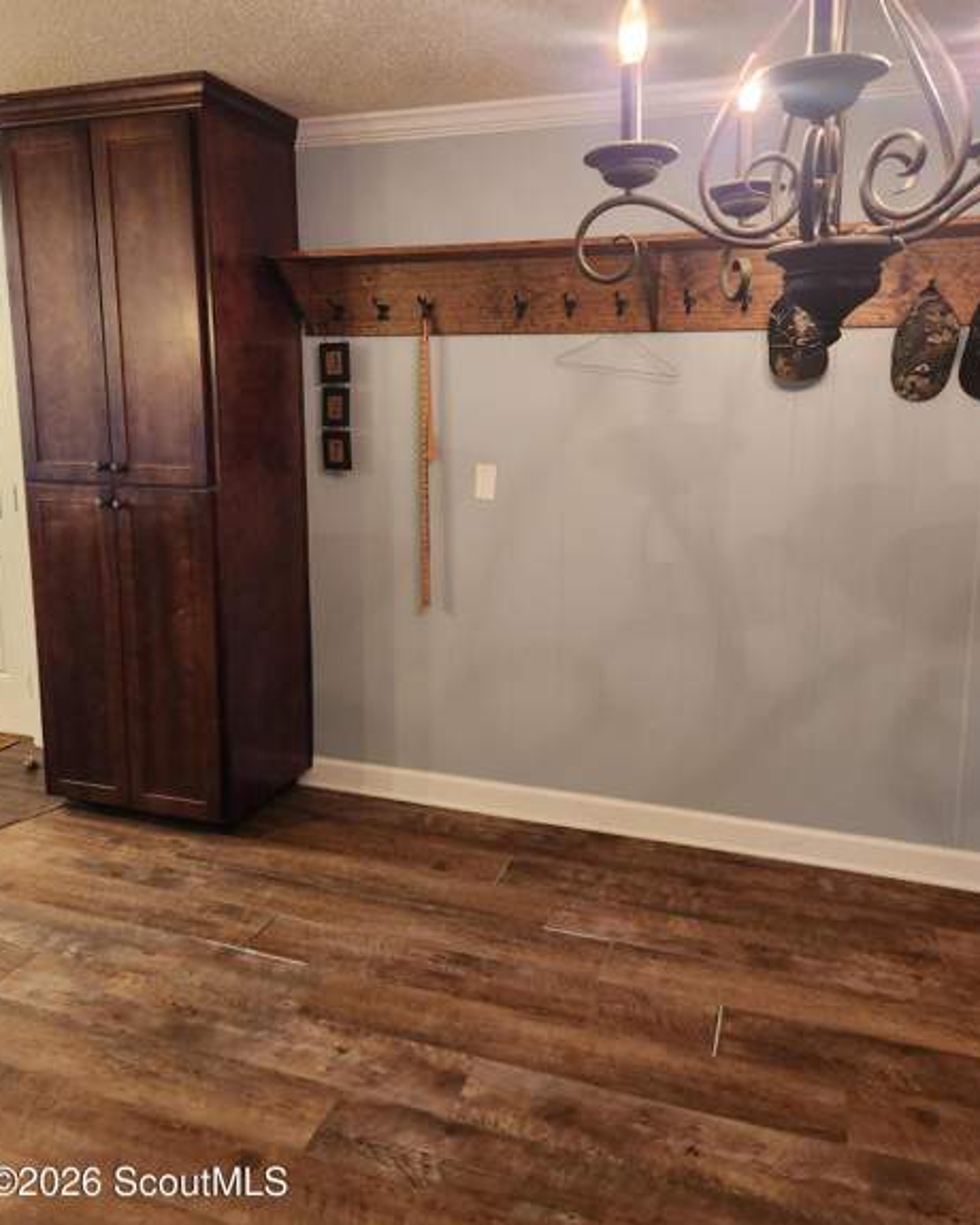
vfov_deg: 68.0
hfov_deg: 56.8
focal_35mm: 25
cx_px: 496
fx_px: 906
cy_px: 562
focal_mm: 5.4
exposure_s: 1/120
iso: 640
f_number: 1.8
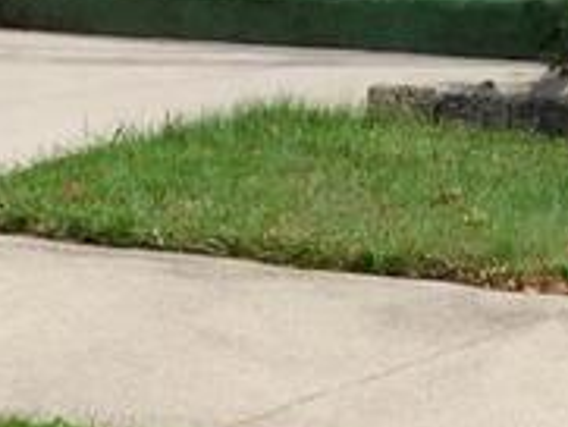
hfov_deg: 6.2
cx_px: 866
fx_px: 5221
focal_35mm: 318
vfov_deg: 4.5
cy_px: -863
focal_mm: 7.1
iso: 125
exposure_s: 1/800
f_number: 3.6
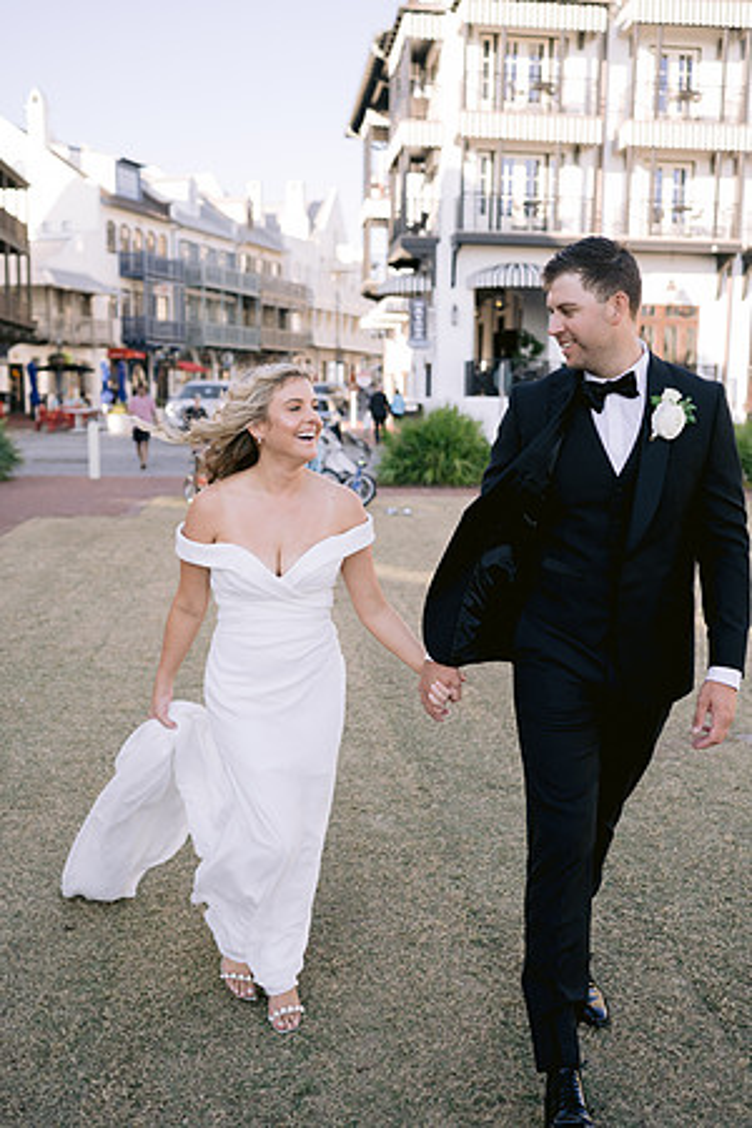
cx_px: 376
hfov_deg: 37.9
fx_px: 1097
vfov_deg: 54.4
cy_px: 564
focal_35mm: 35
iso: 200
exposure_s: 1/800
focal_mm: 35
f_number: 2.5
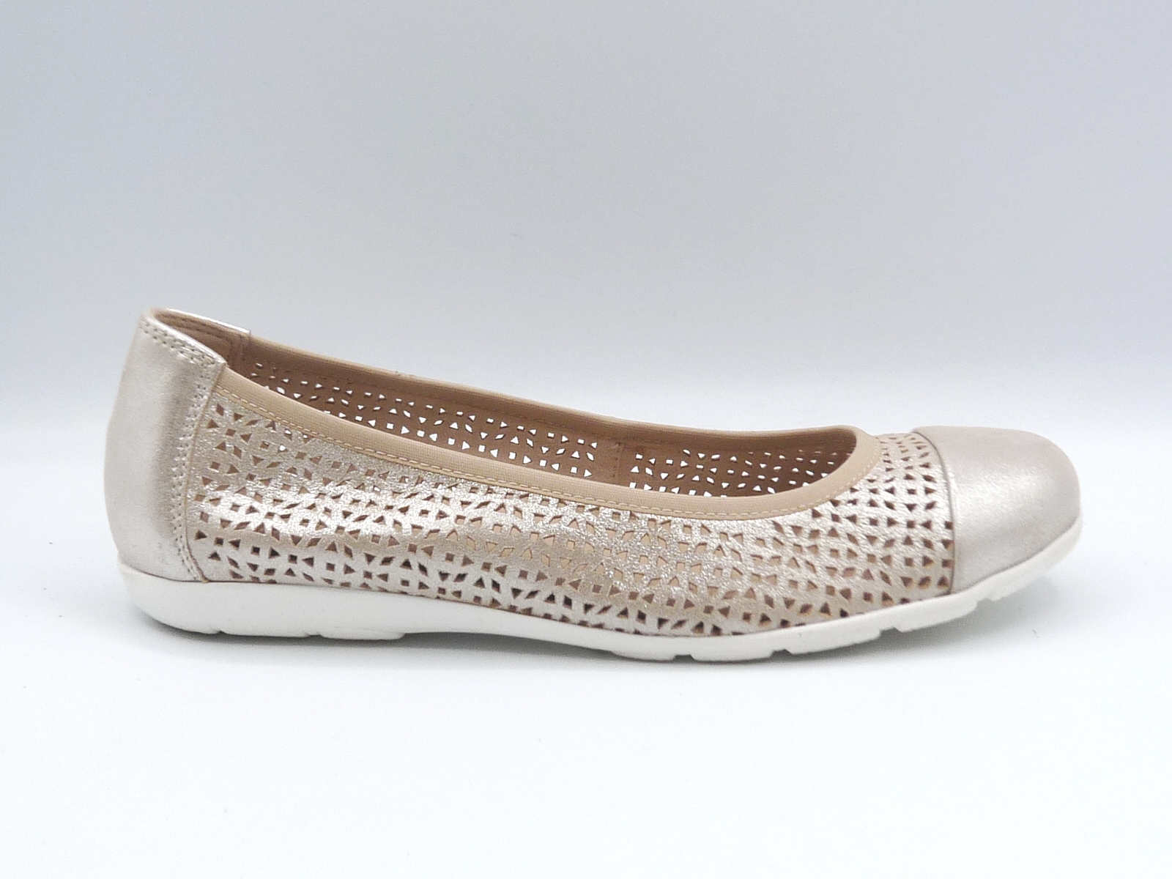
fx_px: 1659
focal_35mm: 49
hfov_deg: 38.9
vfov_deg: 29.7
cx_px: 586
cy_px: 440
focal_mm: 4.8
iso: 100
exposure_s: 1/200
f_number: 5
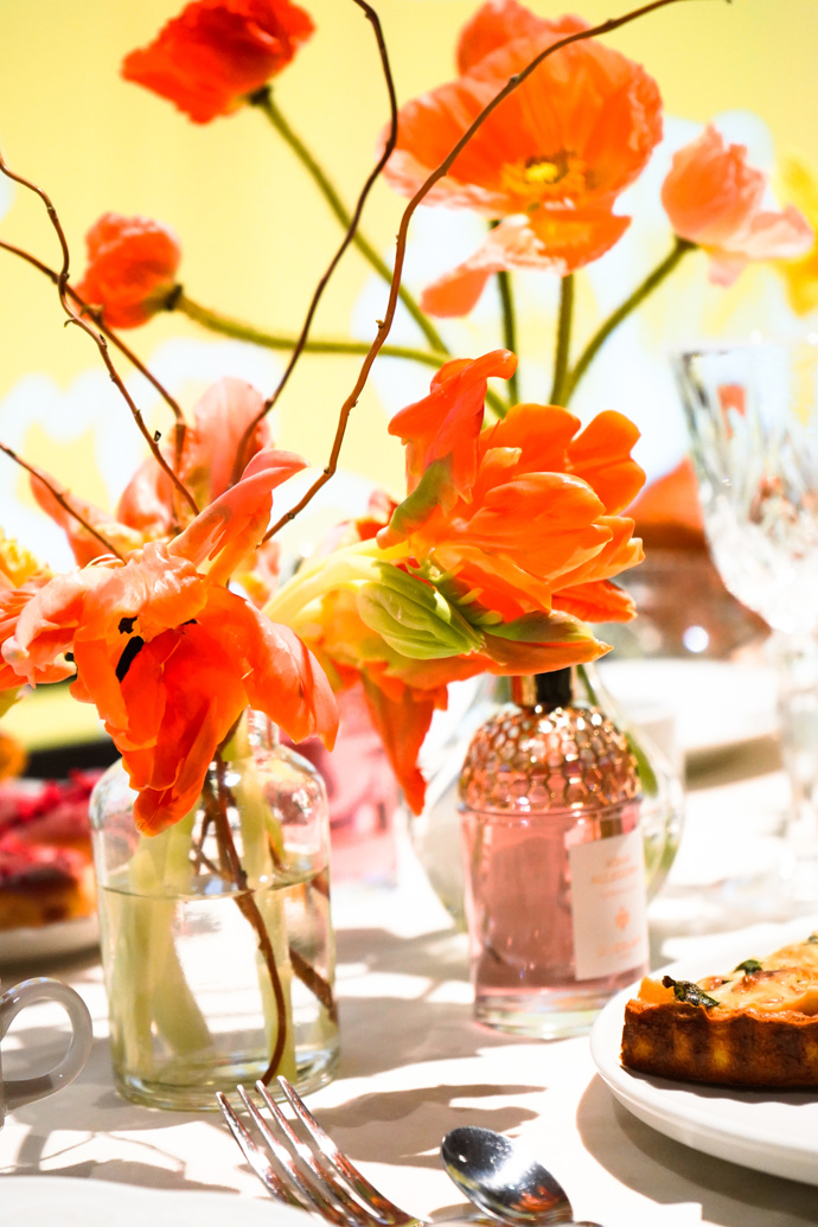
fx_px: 2386
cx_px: 409
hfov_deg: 19.5
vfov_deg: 28.8
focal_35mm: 70
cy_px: 614
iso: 8000
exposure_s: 1/100
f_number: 5.6
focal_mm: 70
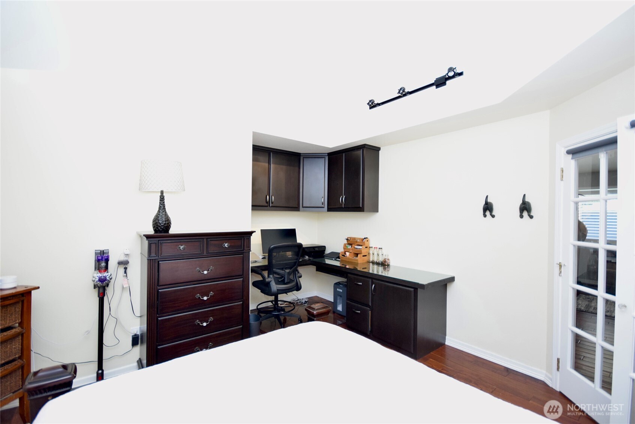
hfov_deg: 100.4
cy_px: 212
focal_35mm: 15
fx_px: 265
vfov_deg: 77.4
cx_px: 318
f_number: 4
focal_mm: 10
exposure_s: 1/60
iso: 1100
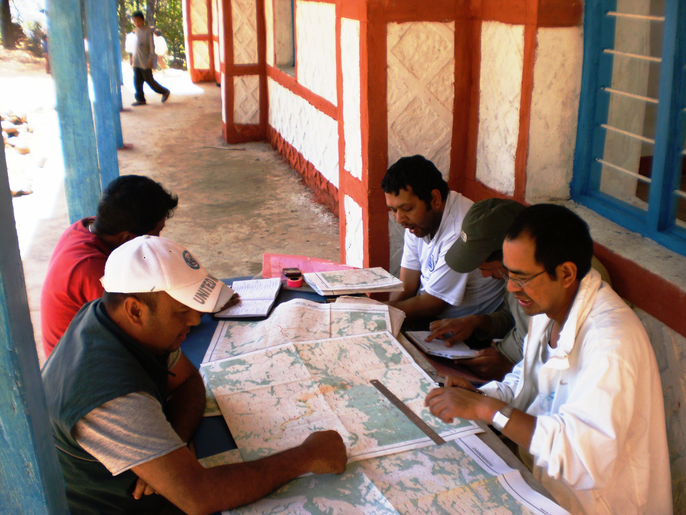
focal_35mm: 38
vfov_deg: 37.7
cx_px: 343
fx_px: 753
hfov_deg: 49.0
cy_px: 258
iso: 100
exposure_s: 1/200
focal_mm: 6.3
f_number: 3.1
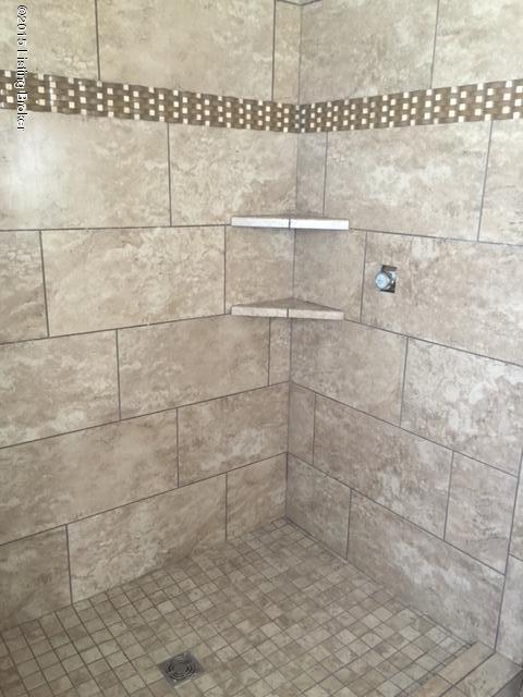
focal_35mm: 29
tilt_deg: -15.6
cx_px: 262
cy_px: 348
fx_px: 584
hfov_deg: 48.2
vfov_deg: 61.7
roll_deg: -0.5
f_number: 2.2
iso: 100
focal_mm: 4.15
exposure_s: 1/10
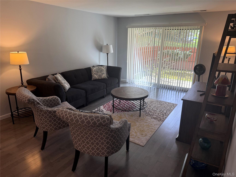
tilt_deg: -18.0
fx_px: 164
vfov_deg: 56.8
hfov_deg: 71.6
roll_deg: -0.5
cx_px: 118
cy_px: 88
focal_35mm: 24
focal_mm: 6.76
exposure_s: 1/133
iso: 125
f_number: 1.78
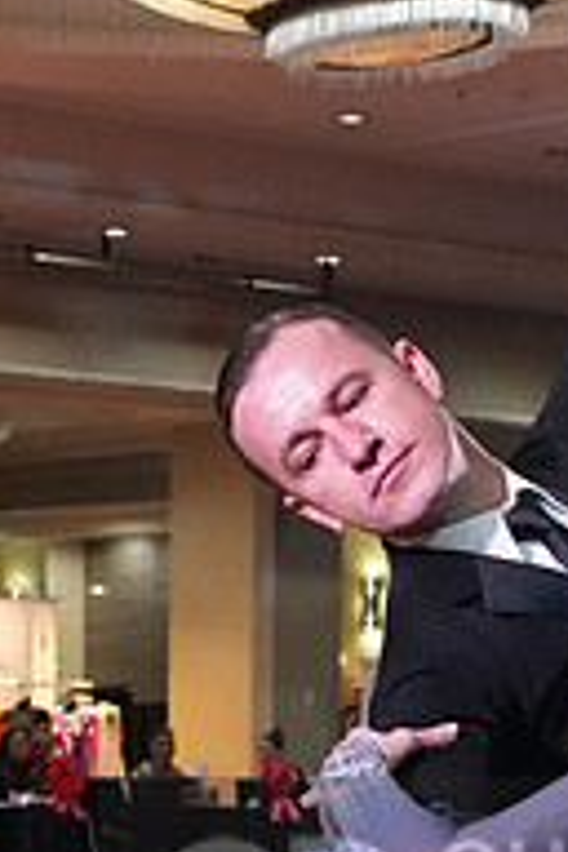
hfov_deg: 9.1
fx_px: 3502
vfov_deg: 13.6
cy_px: 927
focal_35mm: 148
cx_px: 712
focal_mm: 33
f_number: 5.6
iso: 5000
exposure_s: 1/320
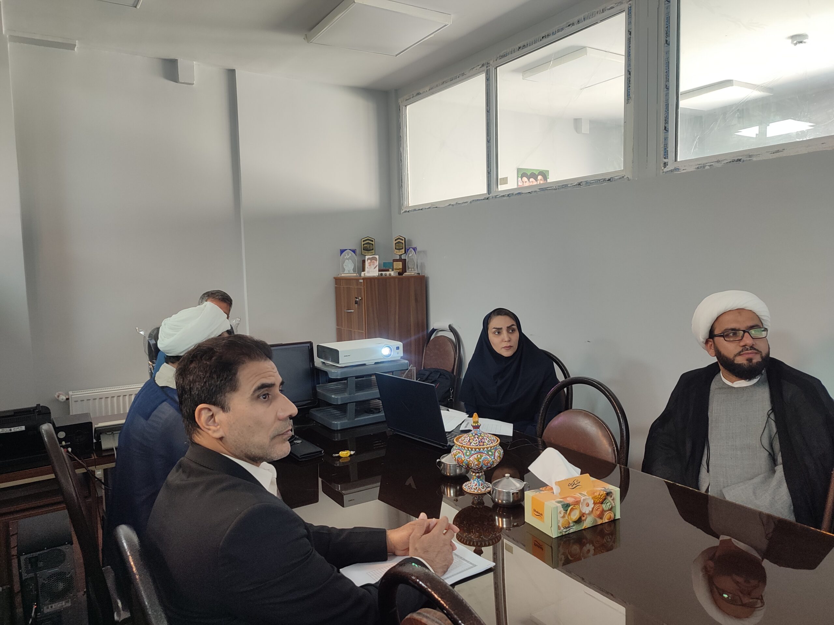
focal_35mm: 25
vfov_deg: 54.9
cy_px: 312
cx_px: 417
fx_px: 602
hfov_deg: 69.4
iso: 216
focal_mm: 6.04
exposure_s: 1/20
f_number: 1.9
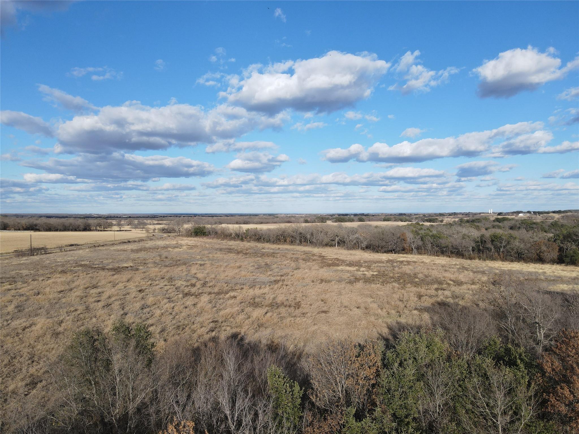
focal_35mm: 24
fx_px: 401
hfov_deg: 71.6
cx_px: 290
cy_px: 217
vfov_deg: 56.8
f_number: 2.8
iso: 100
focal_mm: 4.5
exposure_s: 1/640
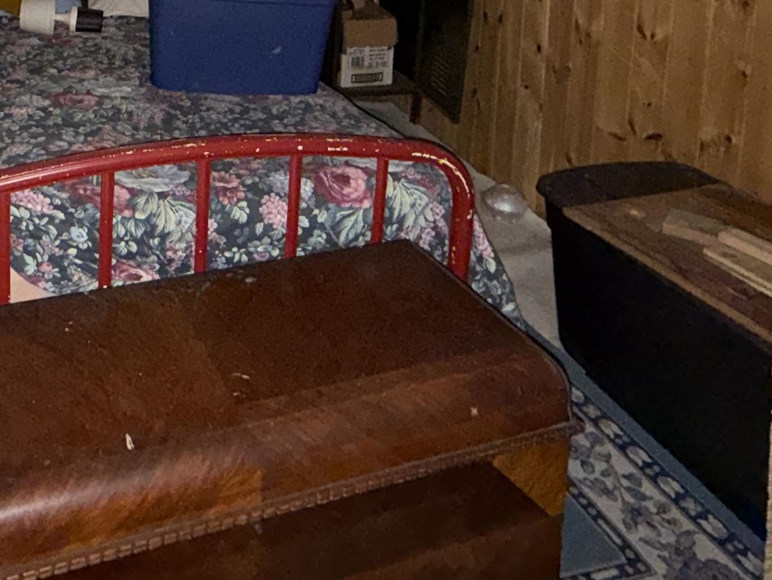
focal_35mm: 37
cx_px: 155
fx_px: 825
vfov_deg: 33.0
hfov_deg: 47.4
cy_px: -84
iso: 400
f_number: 2.2
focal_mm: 2.22
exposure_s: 1/16
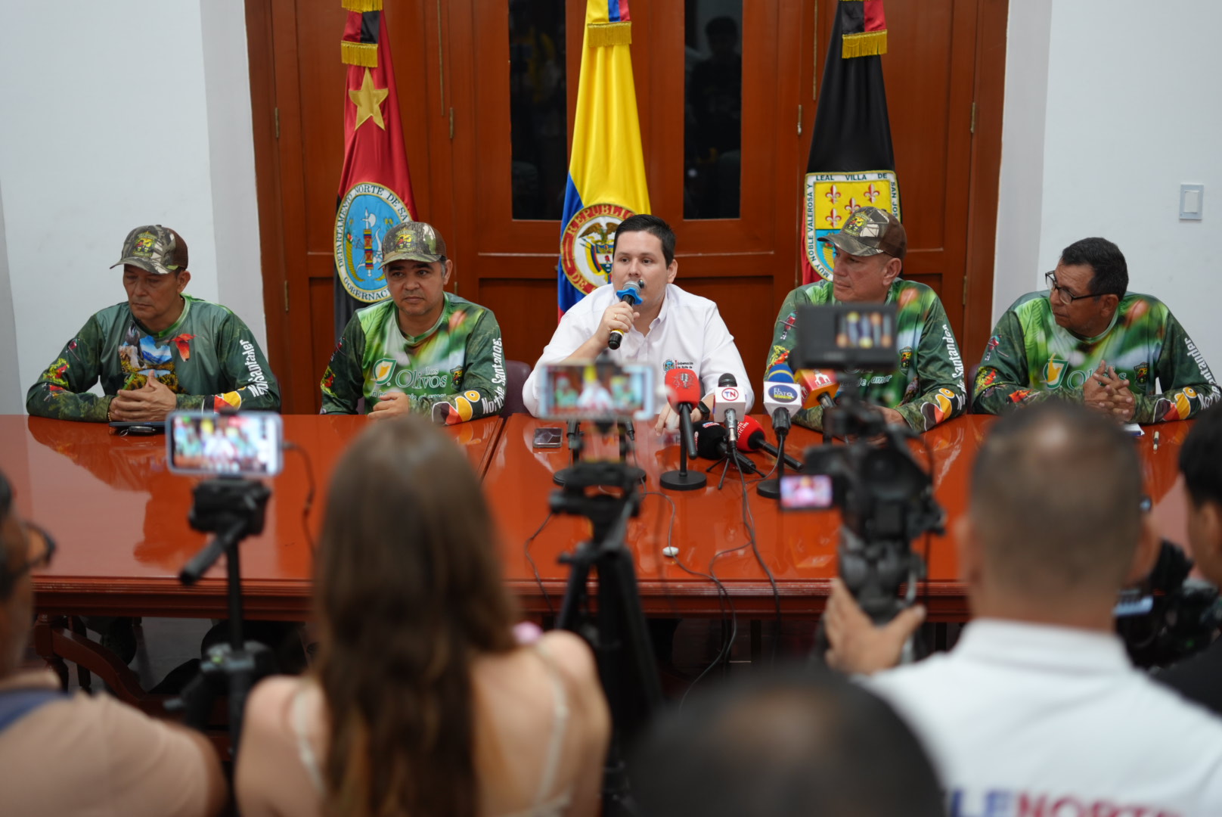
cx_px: 611
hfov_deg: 39.6
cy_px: 408
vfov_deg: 27.0
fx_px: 1698
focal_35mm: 50
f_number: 2
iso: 800
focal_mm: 50
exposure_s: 1/320
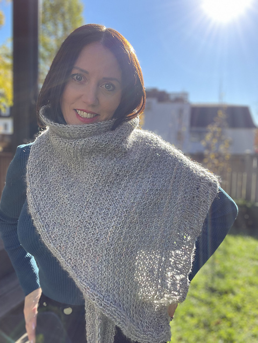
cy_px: 172
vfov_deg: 60.0
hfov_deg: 46.8
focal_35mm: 30
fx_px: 298
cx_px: 129
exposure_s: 1/370
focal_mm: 2.71
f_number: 2.2
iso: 32
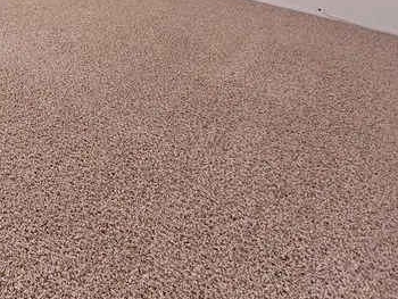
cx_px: -47
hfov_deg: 39.4
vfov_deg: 28.4
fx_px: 437
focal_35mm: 38
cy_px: -121
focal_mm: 2.2
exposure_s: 1/120
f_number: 2.2
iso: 80
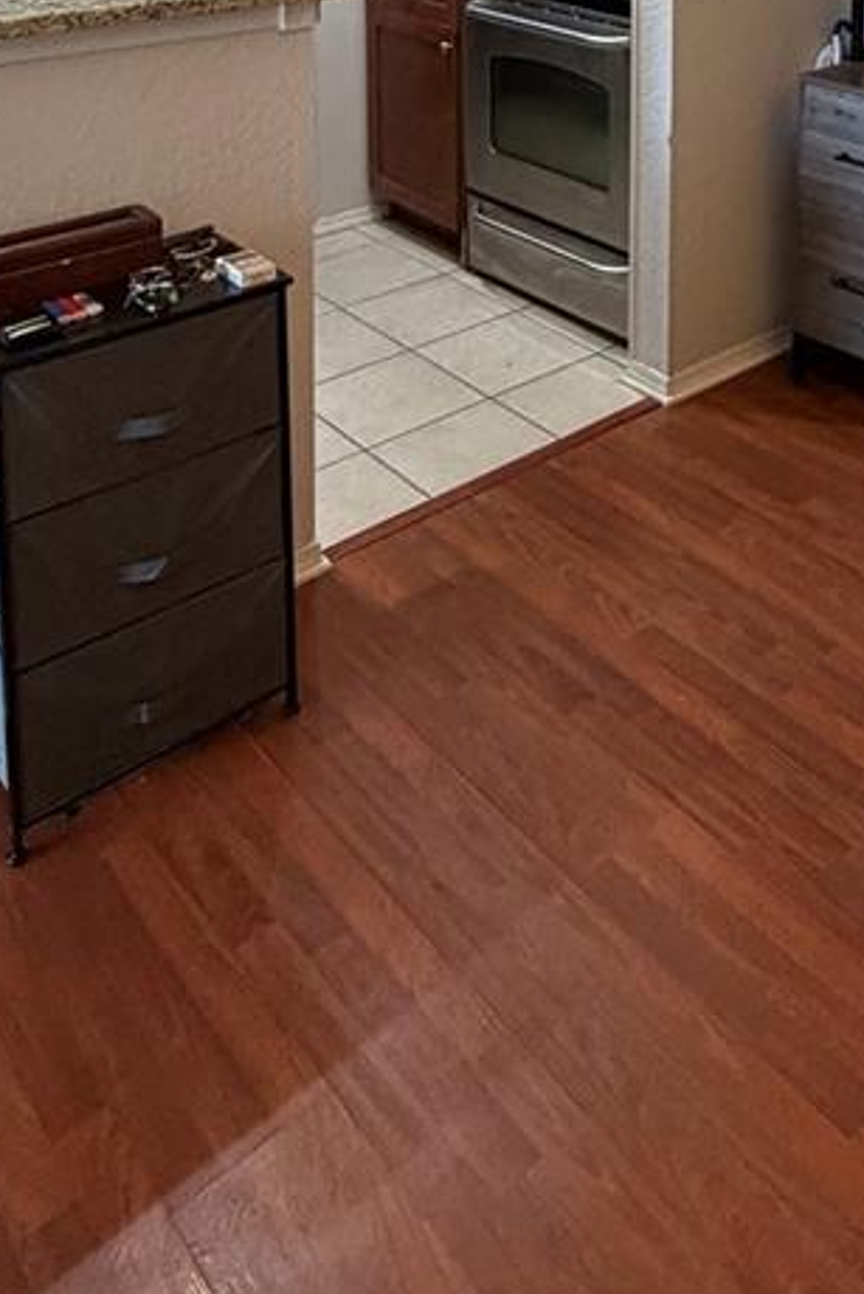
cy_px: -110
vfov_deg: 41.2
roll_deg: -1.1
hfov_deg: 34.1
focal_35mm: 38
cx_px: 687
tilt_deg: -5.7
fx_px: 1367
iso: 320
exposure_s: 1/60
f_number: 2.2
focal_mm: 2.22
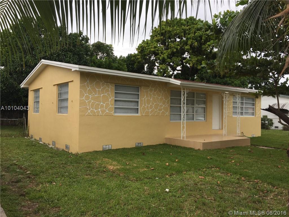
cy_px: 108
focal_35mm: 29
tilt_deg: +0.9
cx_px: 144
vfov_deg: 48.2
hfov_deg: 61.7
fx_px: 242
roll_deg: -1.1
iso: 32
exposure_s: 1/791
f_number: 2.2
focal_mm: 4.15
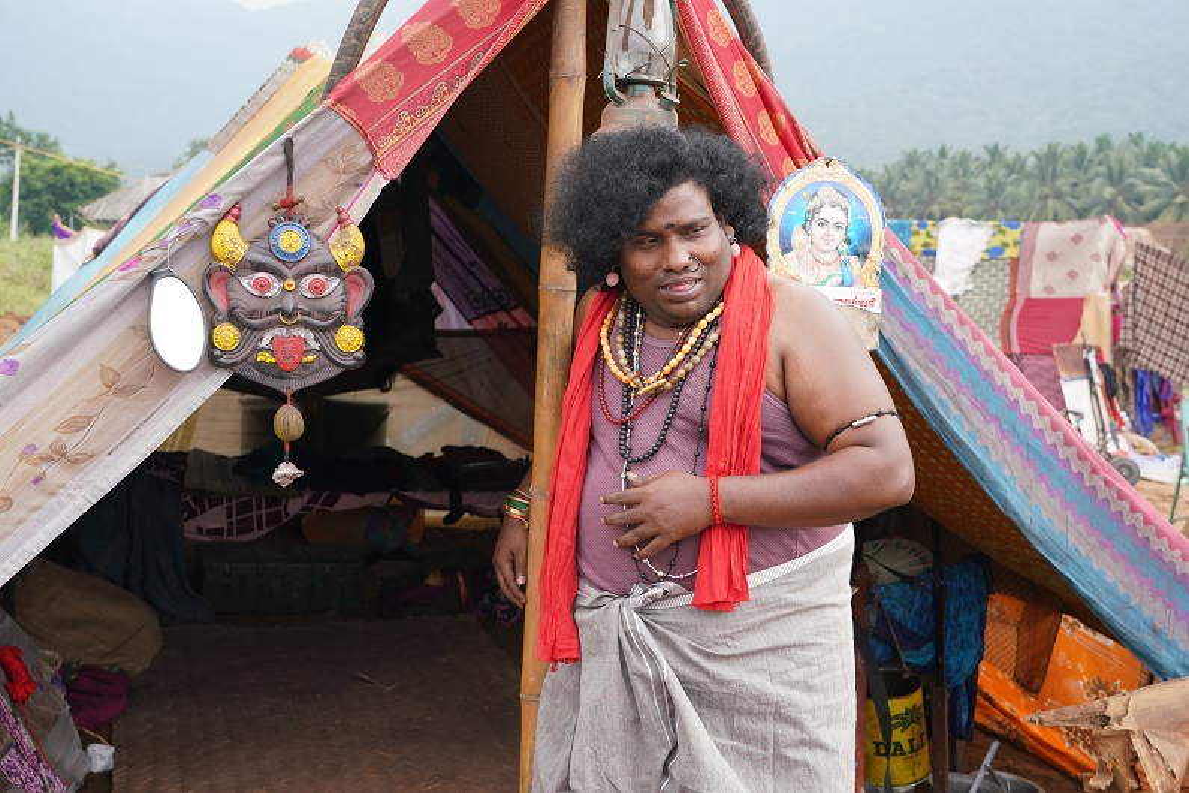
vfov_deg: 31.2
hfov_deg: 45.4
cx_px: 594
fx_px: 1420
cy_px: 396
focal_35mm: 43
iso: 500
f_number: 7.1
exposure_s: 1/200
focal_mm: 43
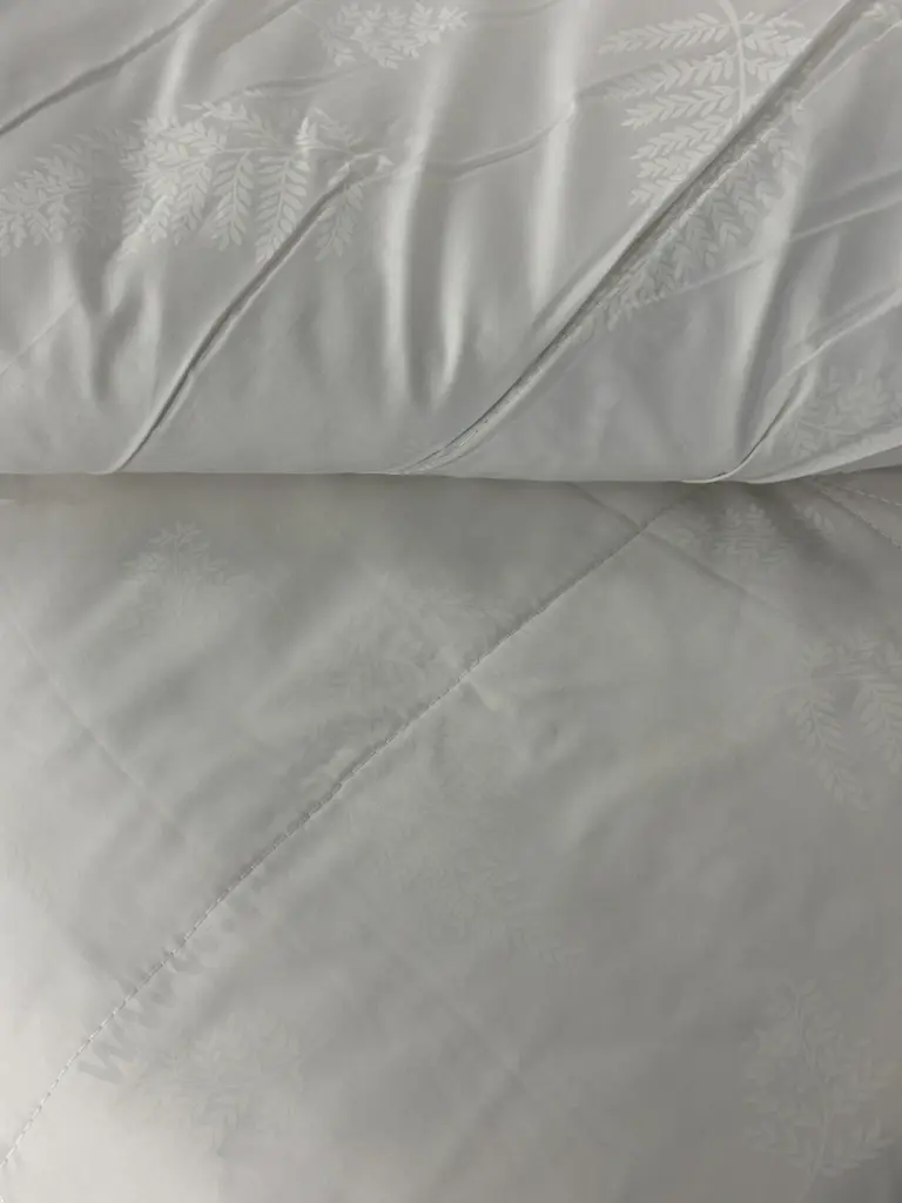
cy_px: 602
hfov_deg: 30.3
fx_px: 1668
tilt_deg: -53.6
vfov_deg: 39.7
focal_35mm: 48
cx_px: 451
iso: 50
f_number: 1.78
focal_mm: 6.86
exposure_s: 1/50
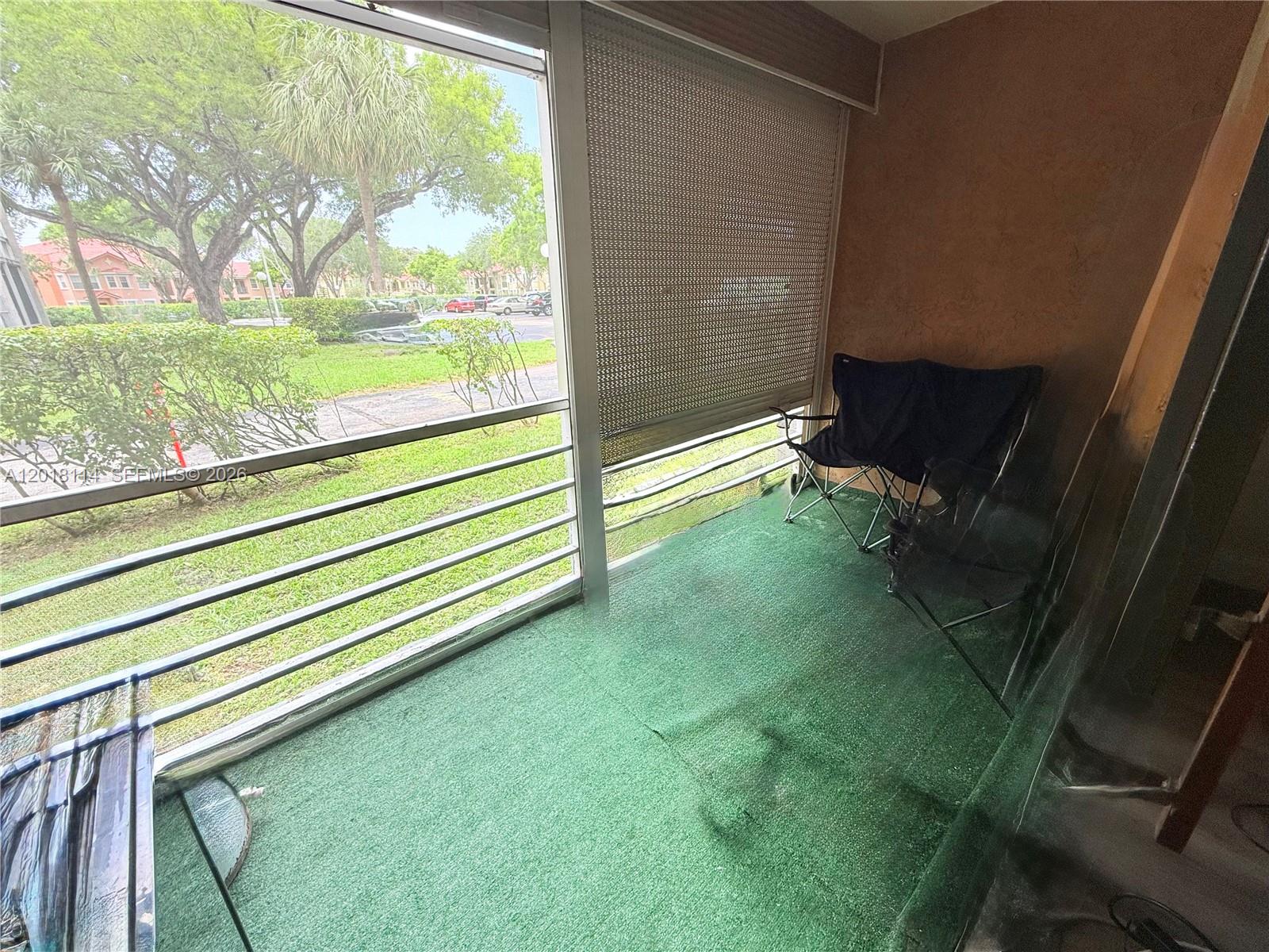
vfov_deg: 85.7
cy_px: 476
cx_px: 634
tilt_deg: -19.7
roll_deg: +1.4
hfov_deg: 102.1
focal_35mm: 14
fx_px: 513
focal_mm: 2.22
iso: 50
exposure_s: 1/99
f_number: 2.2
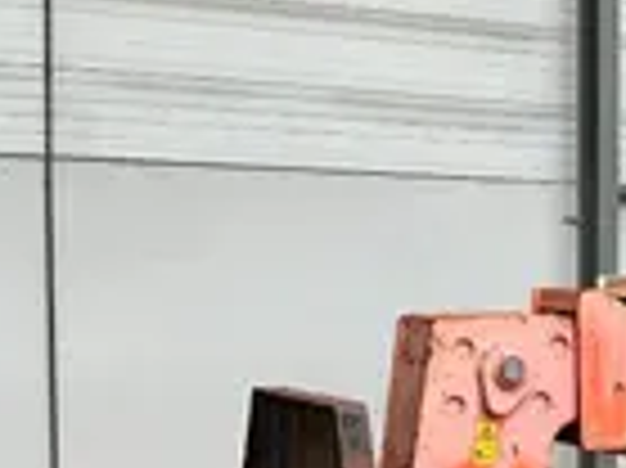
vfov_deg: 14.6
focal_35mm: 100
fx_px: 1807
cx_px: 811
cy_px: 432
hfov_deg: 18.3
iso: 64
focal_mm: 3
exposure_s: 1/60
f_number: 1.8
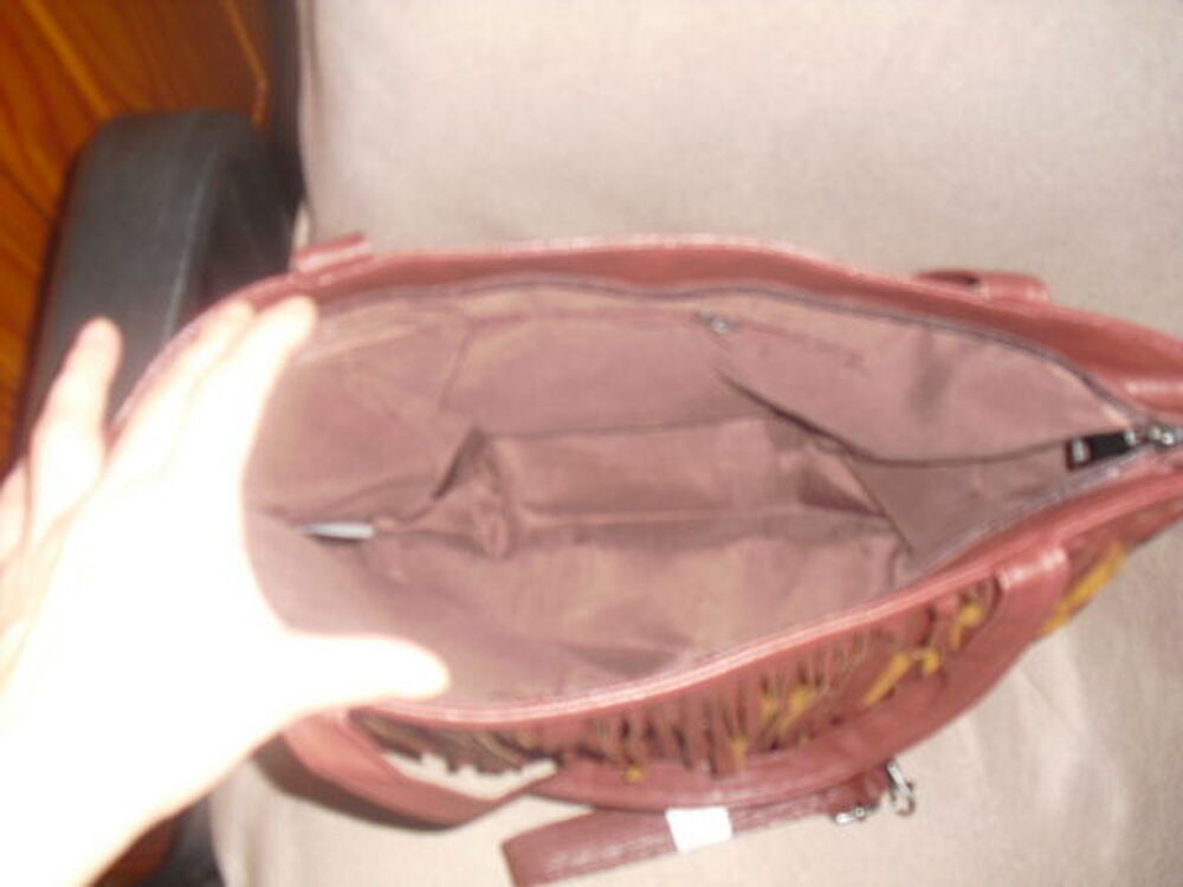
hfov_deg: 51.4
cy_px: 444
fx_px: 1230
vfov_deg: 39.7
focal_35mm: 36
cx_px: 592
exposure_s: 1/60
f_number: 3.1
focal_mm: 6.3
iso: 200
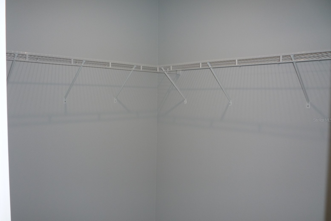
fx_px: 294
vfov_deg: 41.1
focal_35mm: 32
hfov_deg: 58.7
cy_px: 120
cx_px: 164
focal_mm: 5.2
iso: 100
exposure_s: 1/30
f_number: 3.3
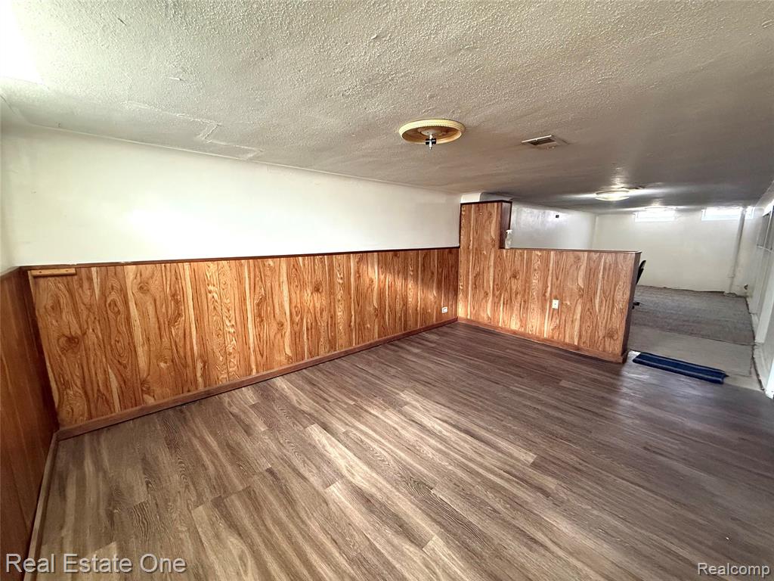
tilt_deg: -9.4
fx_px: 313
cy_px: 290
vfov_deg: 85.7
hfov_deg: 102.1
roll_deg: +0.0
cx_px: 387
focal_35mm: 14
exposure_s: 1/60
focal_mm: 2.22
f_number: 2.2
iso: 640
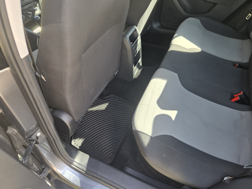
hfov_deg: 73.9
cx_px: 126
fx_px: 167
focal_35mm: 23
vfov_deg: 58.9
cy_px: 94
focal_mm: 5.4
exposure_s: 1/180
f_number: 1.8
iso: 100
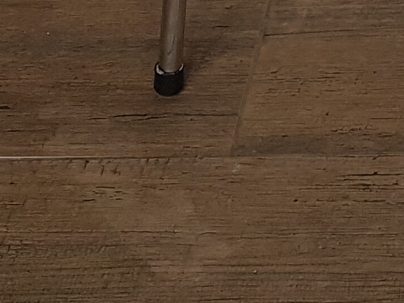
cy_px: -491
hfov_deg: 12.5
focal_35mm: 146
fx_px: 1705
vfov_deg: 8.9
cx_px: 681
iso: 40
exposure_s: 1/125
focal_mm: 4.2
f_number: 1.7
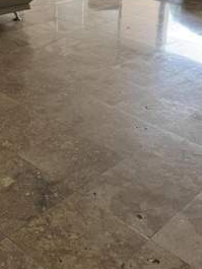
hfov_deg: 25.1
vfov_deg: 29.9
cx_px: 66
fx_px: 451
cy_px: -26
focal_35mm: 58
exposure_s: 1/60
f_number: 1.78
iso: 125
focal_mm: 6.76
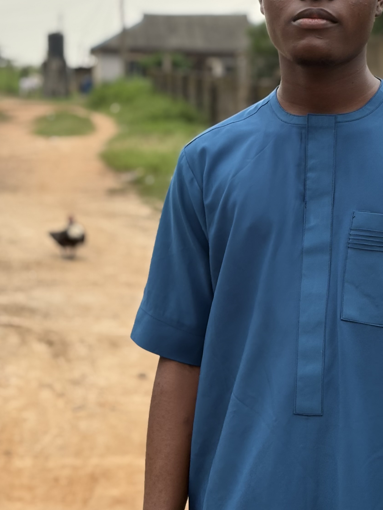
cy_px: 168
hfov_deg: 15.5
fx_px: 1386
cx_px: 344
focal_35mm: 94
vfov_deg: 20.8
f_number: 1.6
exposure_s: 1/1048
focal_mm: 5.96
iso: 50
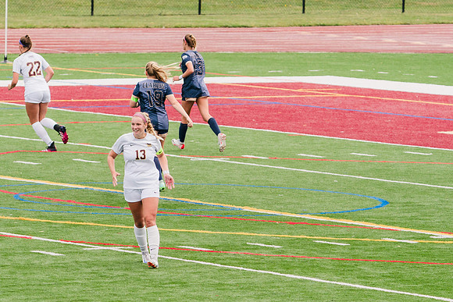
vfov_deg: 3.7
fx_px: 4665
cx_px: 195
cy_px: 178
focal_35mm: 371
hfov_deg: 5.6
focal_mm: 200
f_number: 5.6
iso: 640
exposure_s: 1/1600
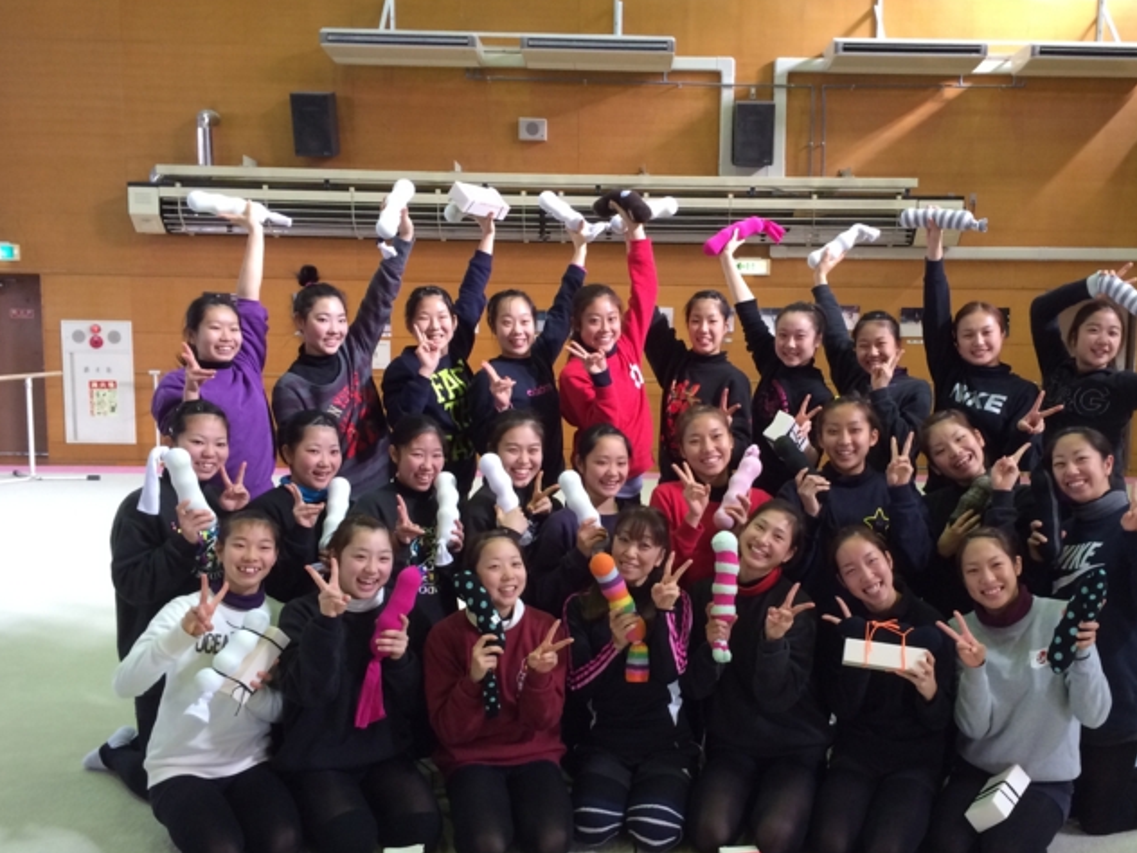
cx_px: 653
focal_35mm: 38
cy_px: 488
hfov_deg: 48.8
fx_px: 1248
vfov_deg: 37.6
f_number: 2.2
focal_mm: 4.12
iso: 100
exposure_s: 1/33
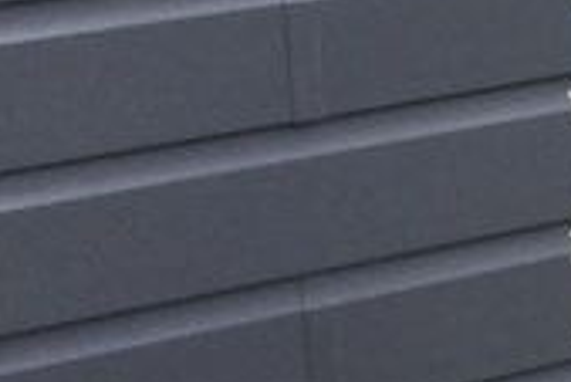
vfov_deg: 7.2
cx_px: 1118
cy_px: 264
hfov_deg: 10.0
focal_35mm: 191
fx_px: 3032
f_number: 2.4
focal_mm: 3.3
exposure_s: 1/50
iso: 32
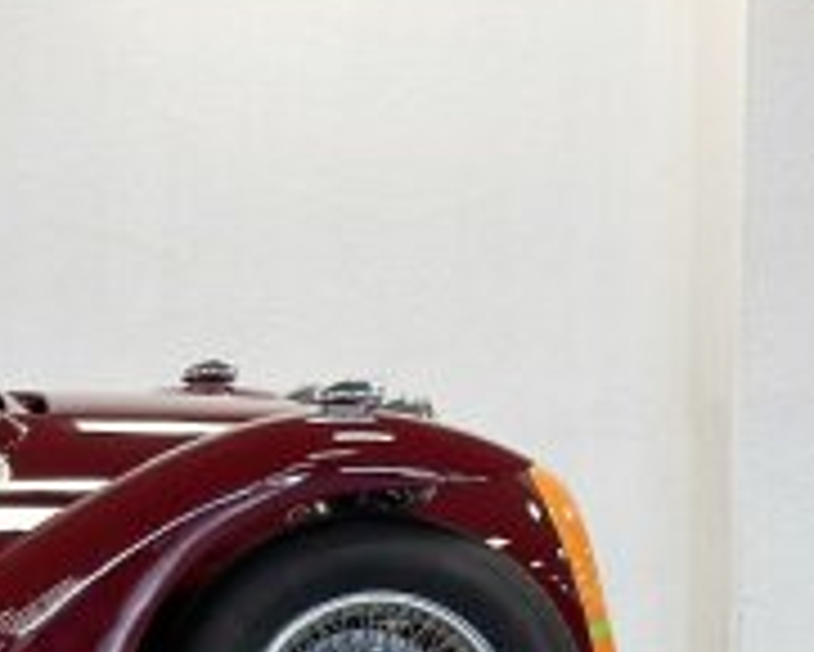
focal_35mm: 166
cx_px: -486
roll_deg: +0.4
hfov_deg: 11.1
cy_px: 656
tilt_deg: -5.1
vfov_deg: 9.3
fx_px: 4001
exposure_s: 1/50
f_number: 1.78
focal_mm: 6.86
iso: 64
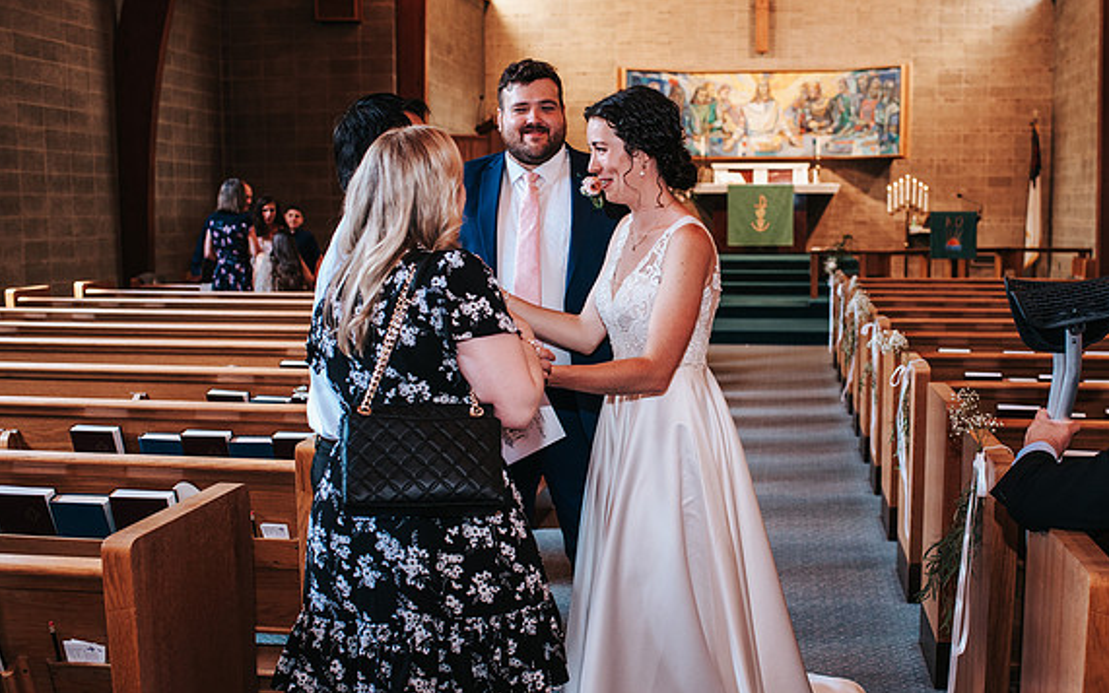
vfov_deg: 31.3
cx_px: 621
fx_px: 1239
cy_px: 358
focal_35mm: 41
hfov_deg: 48.1
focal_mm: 35
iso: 1000
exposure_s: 1/125
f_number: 3.2
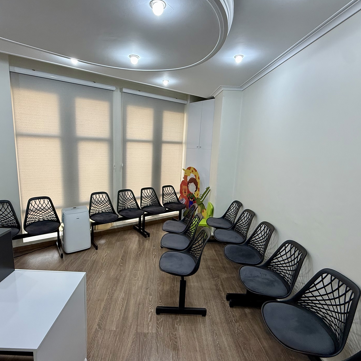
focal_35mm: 18
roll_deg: -2.5
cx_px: 165
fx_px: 212
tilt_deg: -10.1
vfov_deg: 80.7
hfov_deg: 80.6
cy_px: 183
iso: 125
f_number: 2.2
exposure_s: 1/100
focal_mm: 2.22
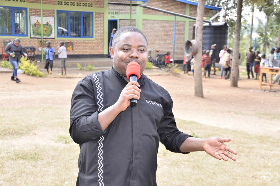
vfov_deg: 18.9
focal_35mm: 72
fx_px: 559
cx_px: 140
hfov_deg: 28.1
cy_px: 93
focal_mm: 48
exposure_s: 1/160
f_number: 5.6
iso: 400
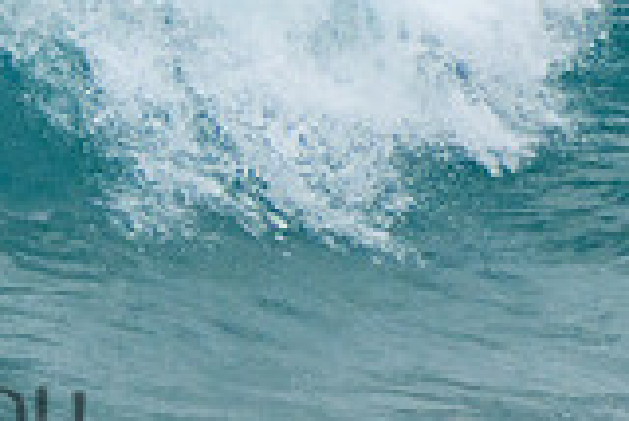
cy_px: 210
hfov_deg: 1.0
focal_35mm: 1986
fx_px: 34731
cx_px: -540
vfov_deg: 0.7
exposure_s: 1/1250
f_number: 5.6
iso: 500
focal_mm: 400
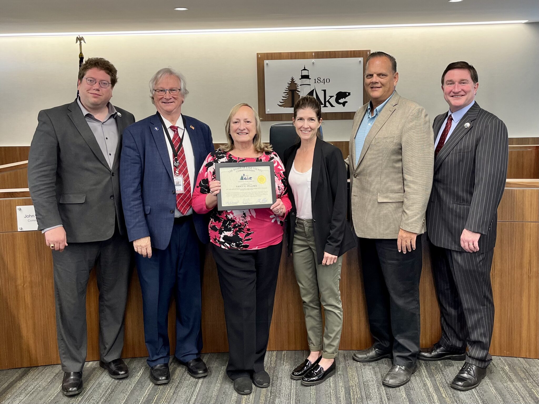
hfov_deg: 67.3
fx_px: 405
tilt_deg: -6.7
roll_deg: +1.5
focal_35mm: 26
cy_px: 202
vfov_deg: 53.1
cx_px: 270
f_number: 1.6
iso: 64
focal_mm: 5.1
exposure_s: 1/60
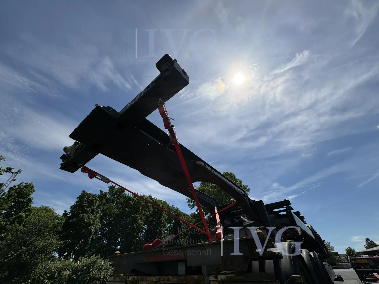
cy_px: 142
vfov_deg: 85.7
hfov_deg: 102.1
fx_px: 153
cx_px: 190
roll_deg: +3.5
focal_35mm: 14
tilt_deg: +41.5
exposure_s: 1/4630
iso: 50
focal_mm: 2.22
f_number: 2.2
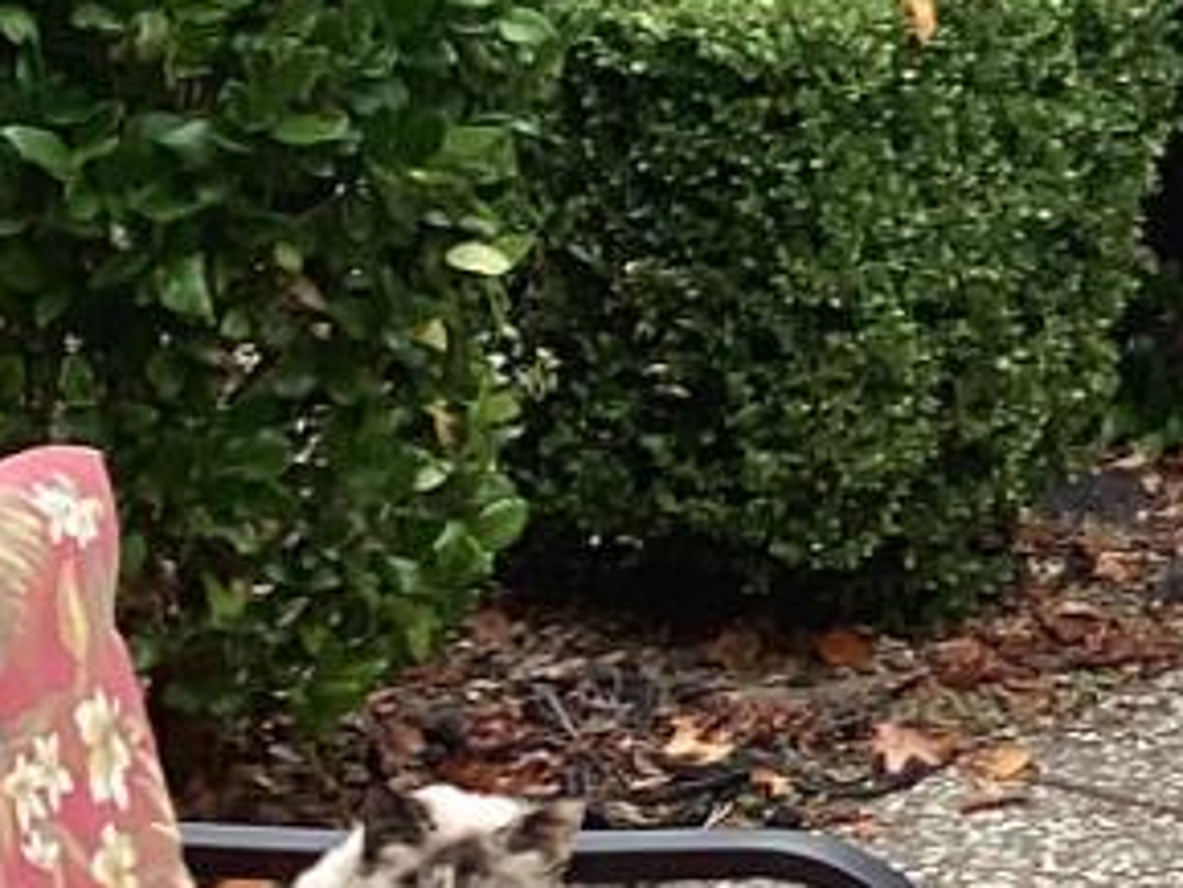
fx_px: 5504
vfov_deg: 9.1
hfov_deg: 11.5
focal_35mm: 161
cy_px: -174
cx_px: 1977
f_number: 2.4
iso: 64
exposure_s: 1/60
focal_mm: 3.3
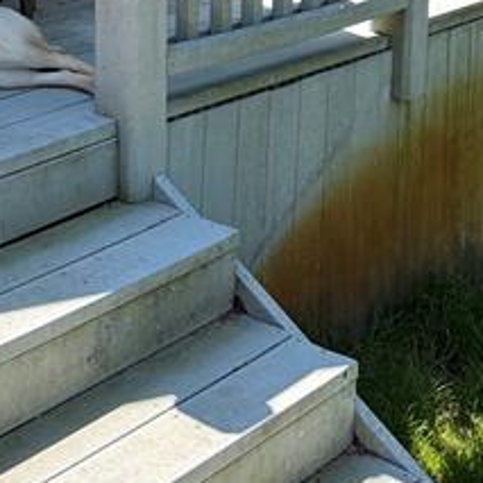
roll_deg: +0.4
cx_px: -134
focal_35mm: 83
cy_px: -179
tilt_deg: -4.5
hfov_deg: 19.4
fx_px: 1310
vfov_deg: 19.0
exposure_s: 1/1751
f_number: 1.6
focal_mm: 5.96
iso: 64
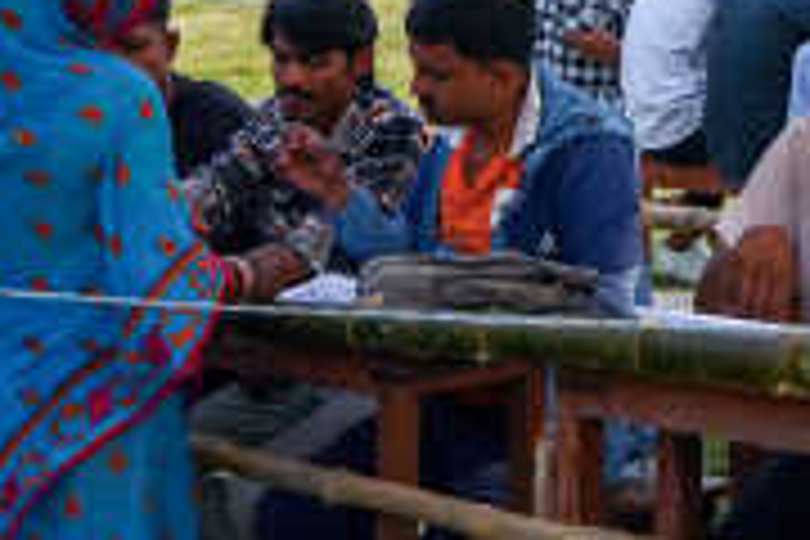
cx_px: 796
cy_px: 153
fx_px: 2767
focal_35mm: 123
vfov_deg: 11.1
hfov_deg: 16.3
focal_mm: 25
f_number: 2.8
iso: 200
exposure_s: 1/2500
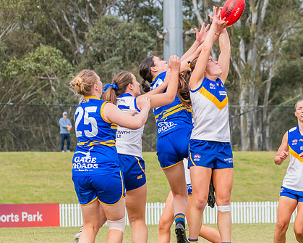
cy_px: 133
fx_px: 3272
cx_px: 290
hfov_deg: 5.3
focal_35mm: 365
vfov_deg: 4.2
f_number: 9
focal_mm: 170
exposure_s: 1/1250
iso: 800
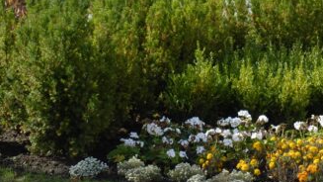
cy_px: -43
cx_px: 267
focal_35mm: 143
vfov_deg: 8.4
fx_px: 1222
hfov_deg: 15.0
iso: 100
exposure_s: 1/30
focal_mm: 29
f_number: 13
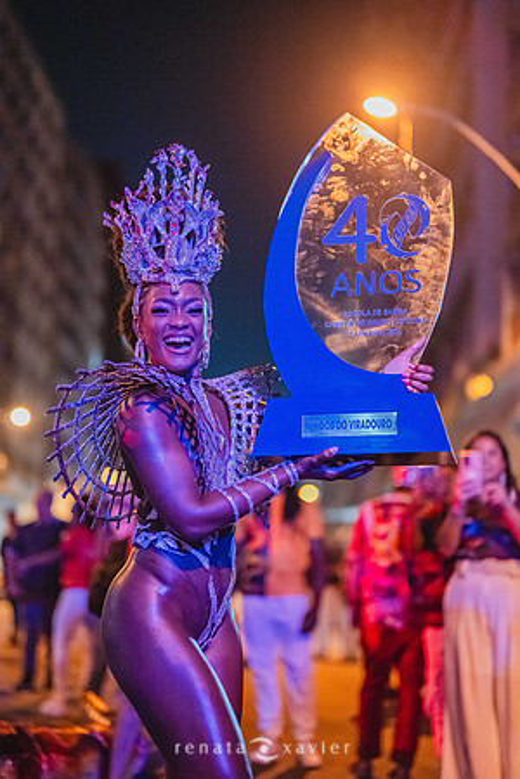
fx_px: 1083
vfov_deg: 39.6
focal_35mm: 50
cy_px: 390
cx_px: 260
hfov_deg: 27.0
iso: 6400
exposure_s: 1/250
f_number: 1.2
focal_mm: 50
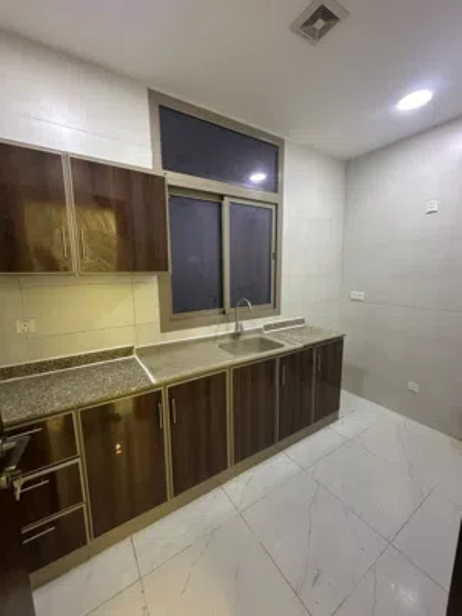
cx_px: 231
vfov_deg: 102.1
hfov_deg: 85.7
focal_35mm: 14
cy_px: 308
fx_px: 249
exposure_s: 1/50
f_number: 2.2
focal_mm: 2.22
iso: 500
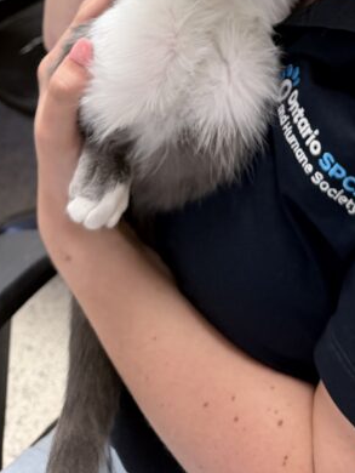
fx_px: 861
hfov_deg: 23.2
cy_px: -127
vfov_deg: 26.5
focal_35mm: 63
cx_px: 234
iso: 125
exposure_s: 1/60
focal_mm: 6.76
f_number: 1.78
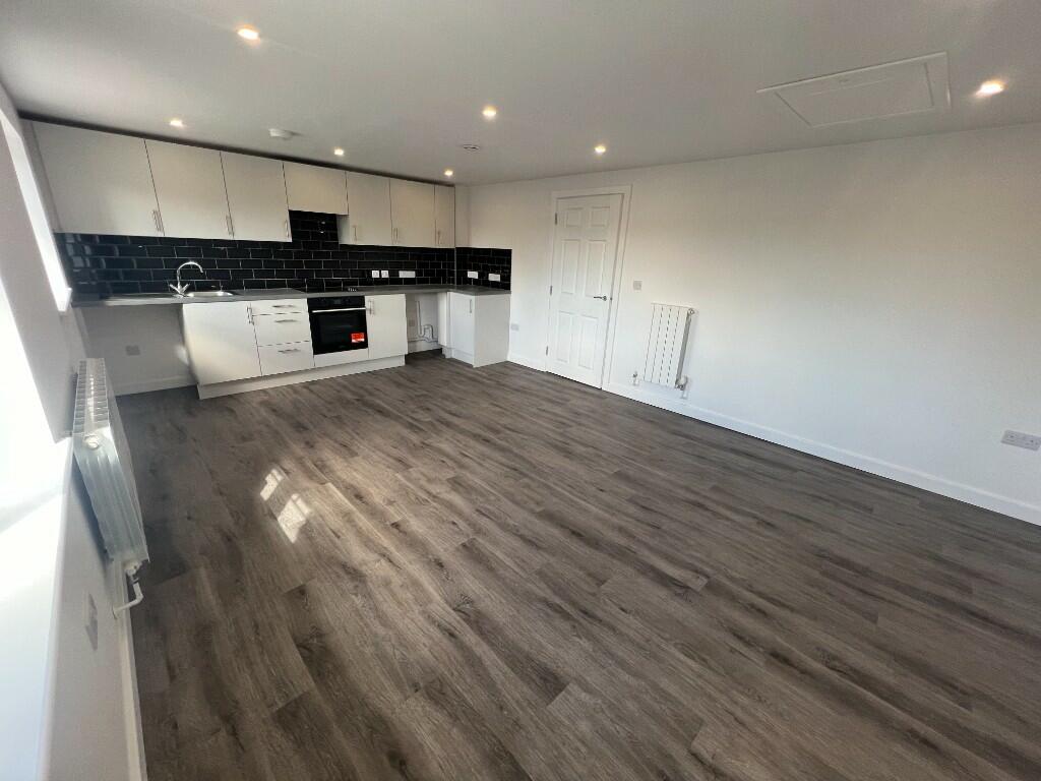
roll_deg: -1.8
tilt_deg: -18.6
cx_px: 520
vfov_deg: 89.9
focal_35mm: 13
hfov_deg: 106.2
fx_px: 391
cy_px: 390
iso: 100
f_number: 1.8
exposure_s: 1/100
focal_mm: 1.57
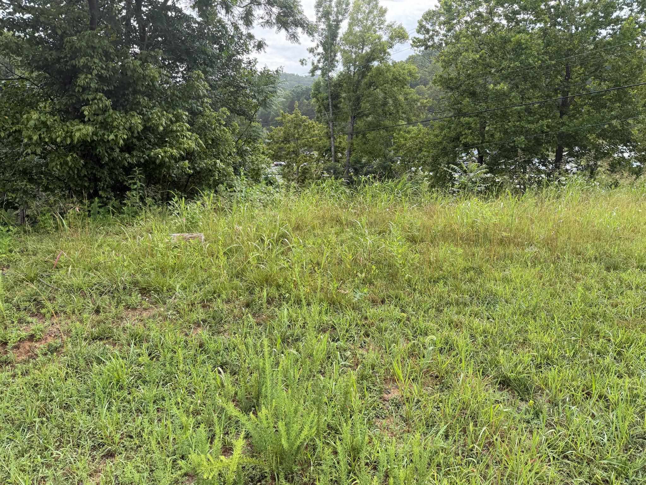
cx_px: 323
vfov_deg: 56.8
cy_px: 242
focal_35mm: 24
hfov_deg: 71.6
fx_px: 448
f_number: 1.78
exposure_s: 1/1689
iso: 100
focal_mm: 6.76
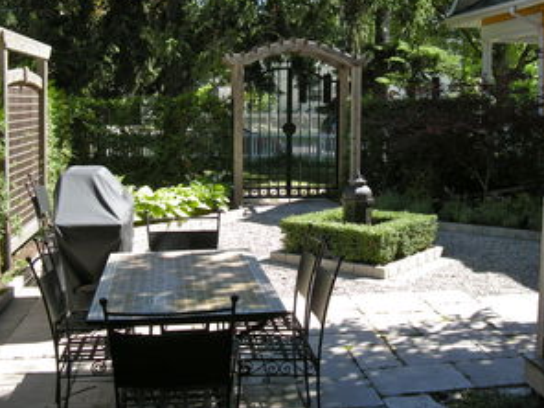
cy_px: 156
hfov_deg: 41.2
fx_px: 723
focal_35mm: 46
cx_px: 294
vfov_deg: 31.4
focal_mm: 7.9
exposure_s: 1/277
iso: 64
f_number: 2.8
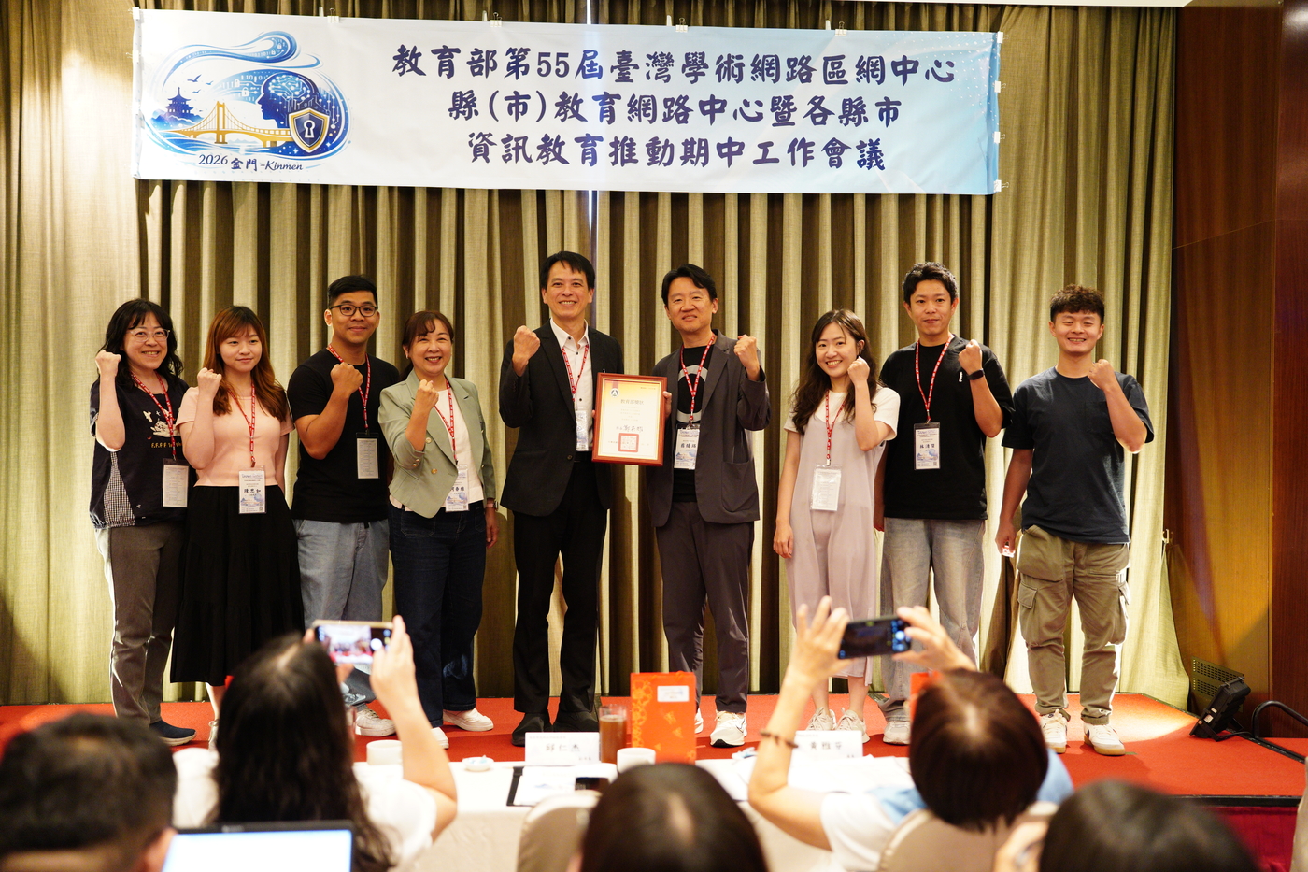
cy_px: 436
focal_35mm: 41
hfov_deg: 47.4
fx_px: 1489
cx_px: 654
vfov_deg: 32.6
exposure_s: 1/250
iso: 3200
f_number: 2.2
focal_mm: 41
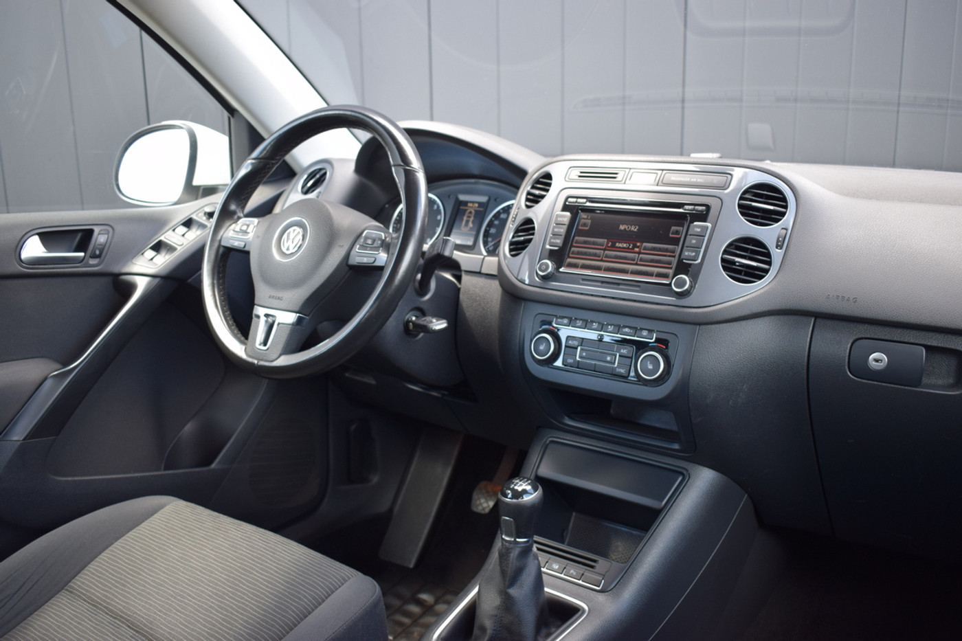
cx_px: 481
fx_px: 882
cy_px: 320
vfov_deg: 40.0
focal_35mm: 33
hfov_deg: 57.2
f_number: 4.5
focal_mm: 22
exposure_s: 1/80
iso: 400
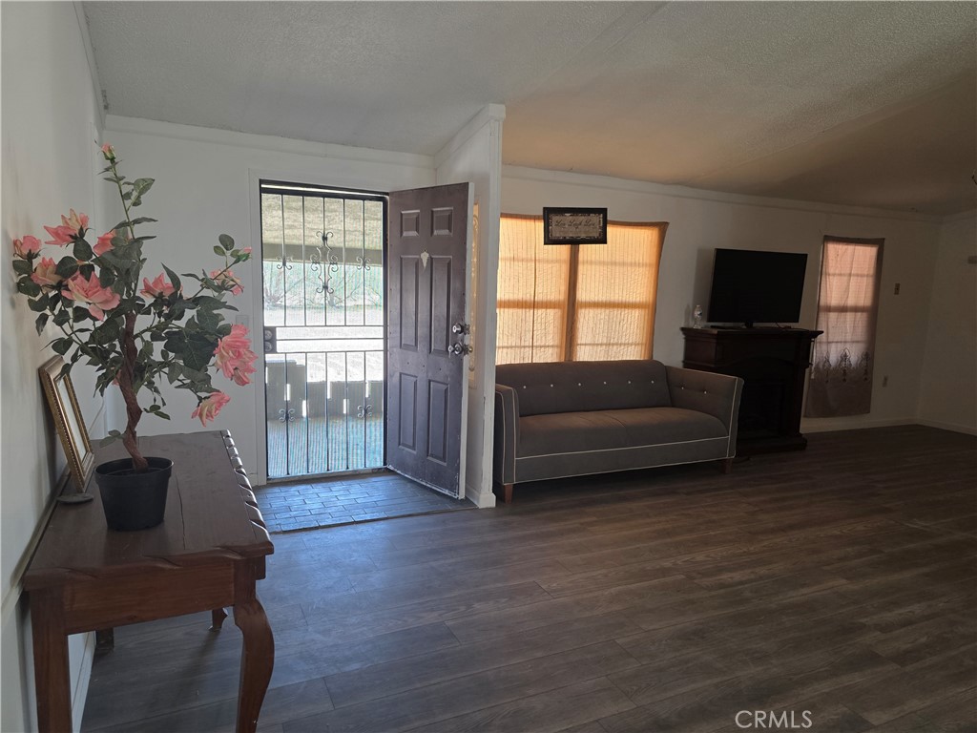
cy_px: 366
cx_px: 488
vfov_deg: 58.9
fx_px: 649
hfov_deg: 73.9
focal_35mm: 23
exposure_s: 1/120
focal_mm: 6.3
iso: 320
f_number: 1.7
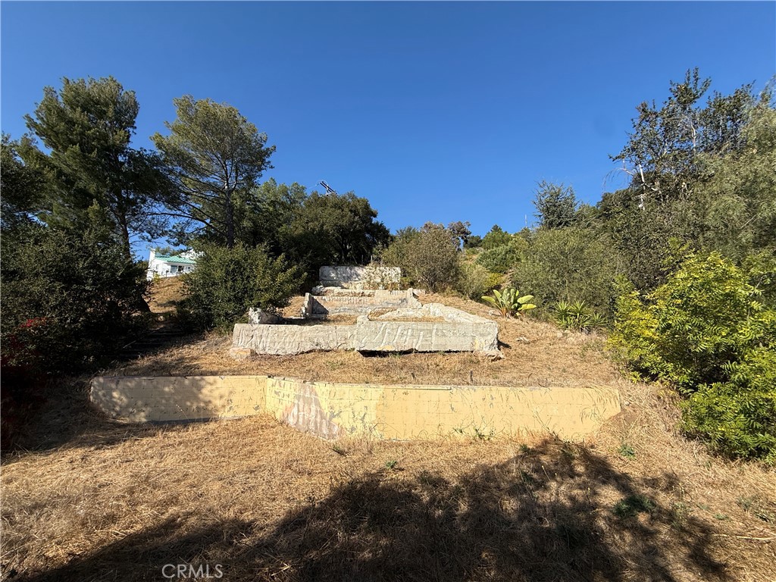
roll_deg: -0.2
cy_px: 291
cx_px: 388
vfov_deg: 85.7
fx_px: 314
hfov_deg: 102.1
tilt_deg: +11.6
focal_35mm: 14
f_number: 2.2
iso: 50
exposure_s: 1/2410
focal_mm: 2.22
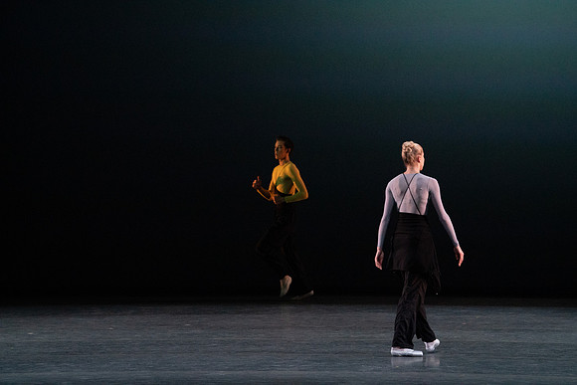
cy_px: 192
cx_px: 288
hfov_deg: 10.3
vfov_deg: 6.9
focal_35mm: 200
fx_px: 3206
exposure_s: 1/500
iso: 12800
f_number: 8
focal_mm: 200
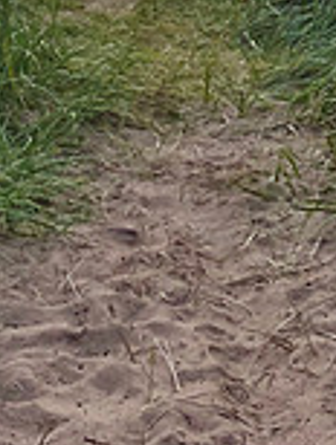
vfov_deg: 12.7
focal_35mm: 152
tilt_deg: -1.4
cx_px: 139
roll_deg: +0.5
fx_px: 1962
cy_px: -92
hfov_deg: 9.8
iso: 20
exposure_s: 1/685
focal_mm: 6
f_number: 2
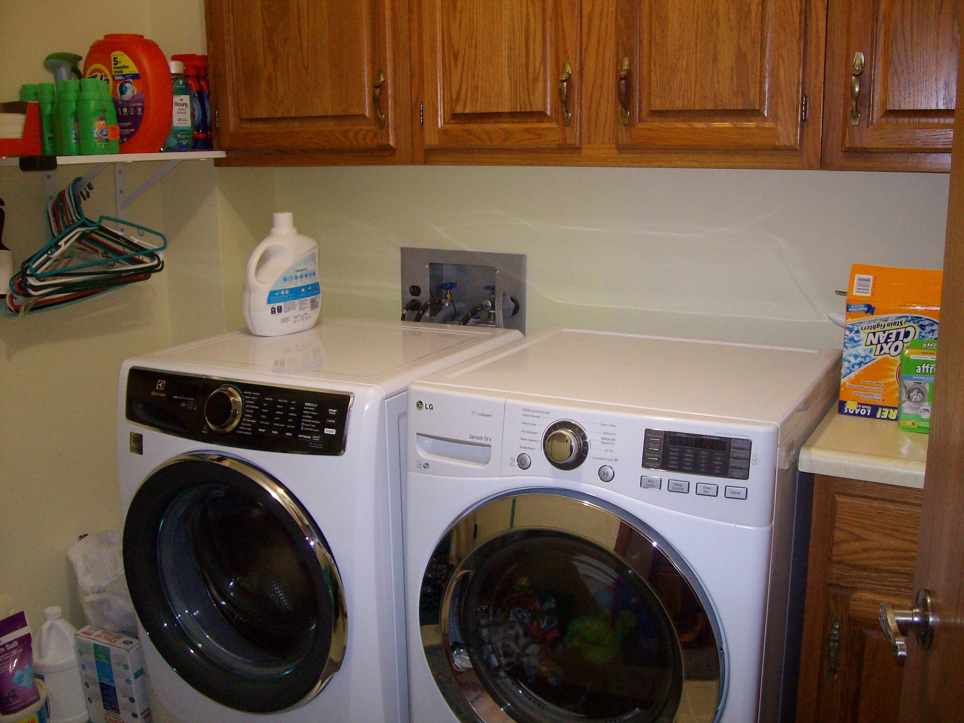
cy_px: 362
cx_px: 482
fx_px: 975
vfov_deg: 40.7
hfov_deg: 52.6
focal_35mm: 35
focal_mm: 5.8
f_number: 2.8
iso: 200
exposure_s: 1/40
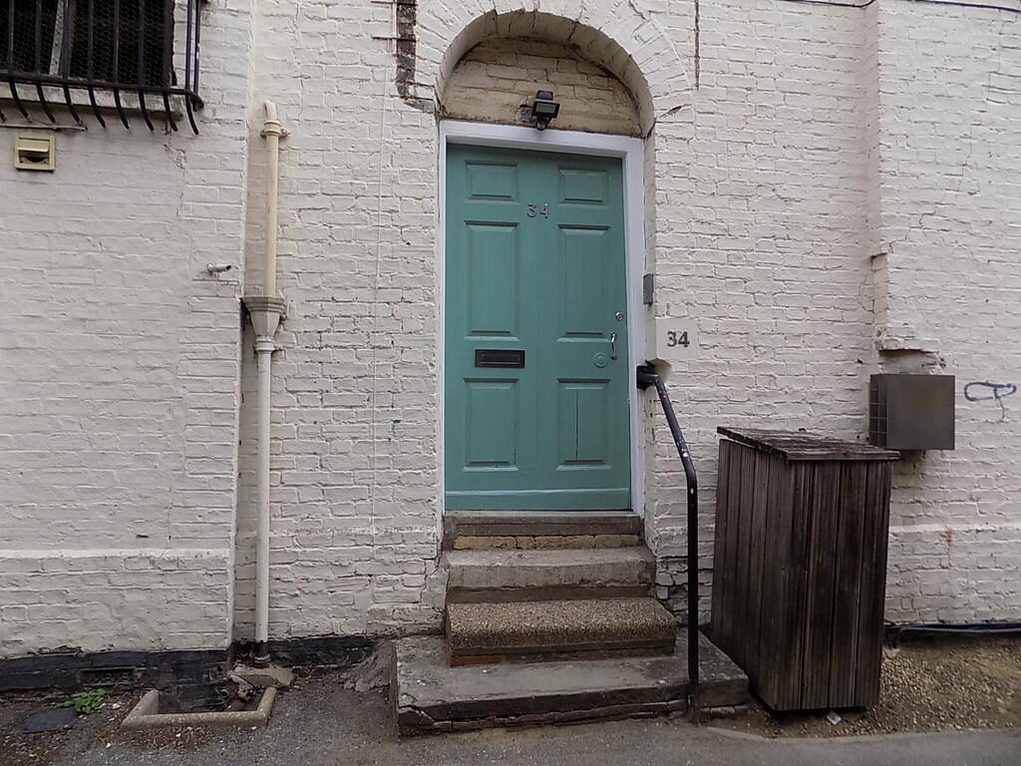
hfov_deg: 73.9
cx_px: 510
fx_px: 678
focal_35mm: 23
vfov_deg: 58.9
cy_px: 383
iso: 80
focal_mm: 4
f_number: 3.1
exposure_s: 1/250
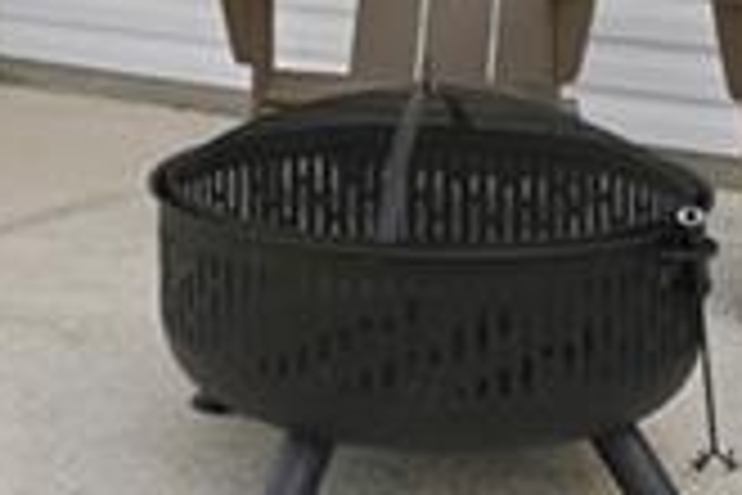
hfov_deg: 23.2
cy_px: -202
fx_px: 1793
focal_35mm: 87
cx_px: 193
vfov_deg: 14.8
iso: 200
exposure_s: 1/400
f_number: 9
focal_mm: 14
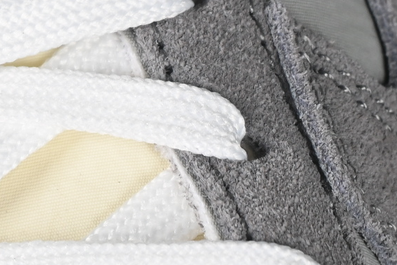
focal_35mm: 367
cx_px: 7
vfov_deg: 3.7
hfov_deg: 5.6
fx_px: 4046
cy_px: 64
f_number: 6.3
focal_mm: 50
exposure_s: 1/60
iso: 160
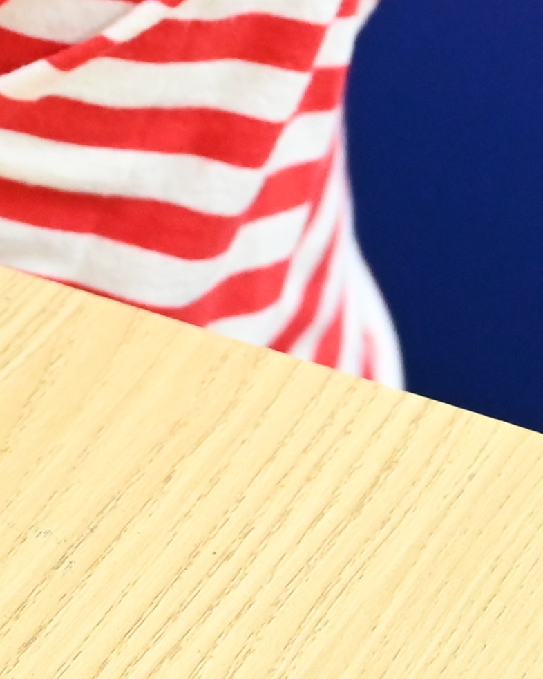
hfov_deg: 5.4
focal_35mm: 283
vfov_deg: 6.7
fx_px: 5683
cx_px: -575
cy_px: -442
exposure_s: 1/160
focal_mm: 49
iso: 3200
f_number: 4.5
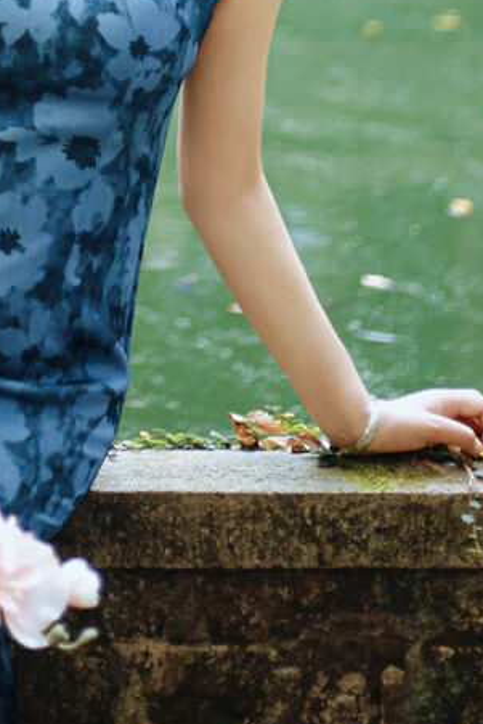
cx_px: -45
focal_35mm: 171
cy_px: -376
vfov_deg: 11.5
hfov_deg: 8.0
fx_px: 3438
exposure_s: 1/125
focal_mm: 50
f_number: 1.8
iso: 500
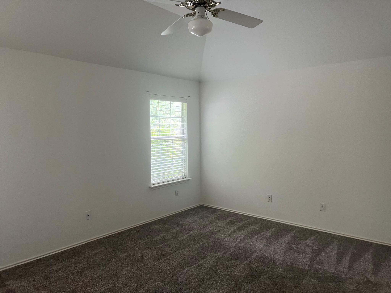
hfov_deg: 67.3
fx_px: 294
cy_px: 146
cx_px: 196
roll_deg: +1.1
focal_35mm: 26
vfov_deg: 53.1
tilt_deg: -3.0
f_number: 1.5
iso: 125
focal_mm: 5.7
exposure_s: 1/61
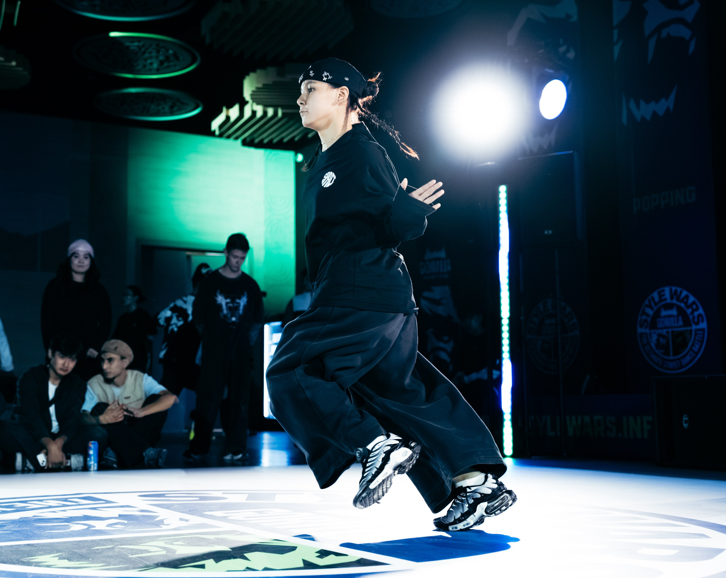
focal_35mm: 50
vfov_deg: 30.2
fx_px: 1073
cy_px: 274
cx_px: 287
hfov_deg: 37.2
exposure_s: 1/800
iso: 2500
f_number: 2.8
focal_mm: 41
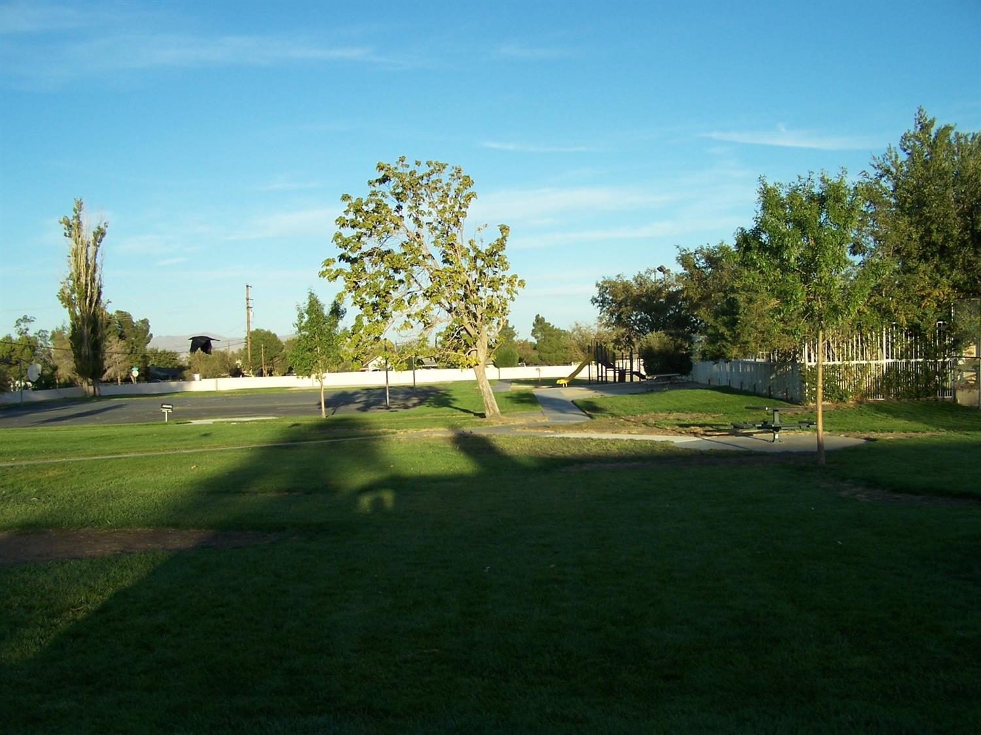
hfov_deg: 49.0
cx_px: 490
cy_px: 368
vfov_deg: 37.7
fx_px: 1077
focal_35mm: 38
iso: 80
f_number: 2.8
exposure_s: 1/750
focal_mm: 6.3
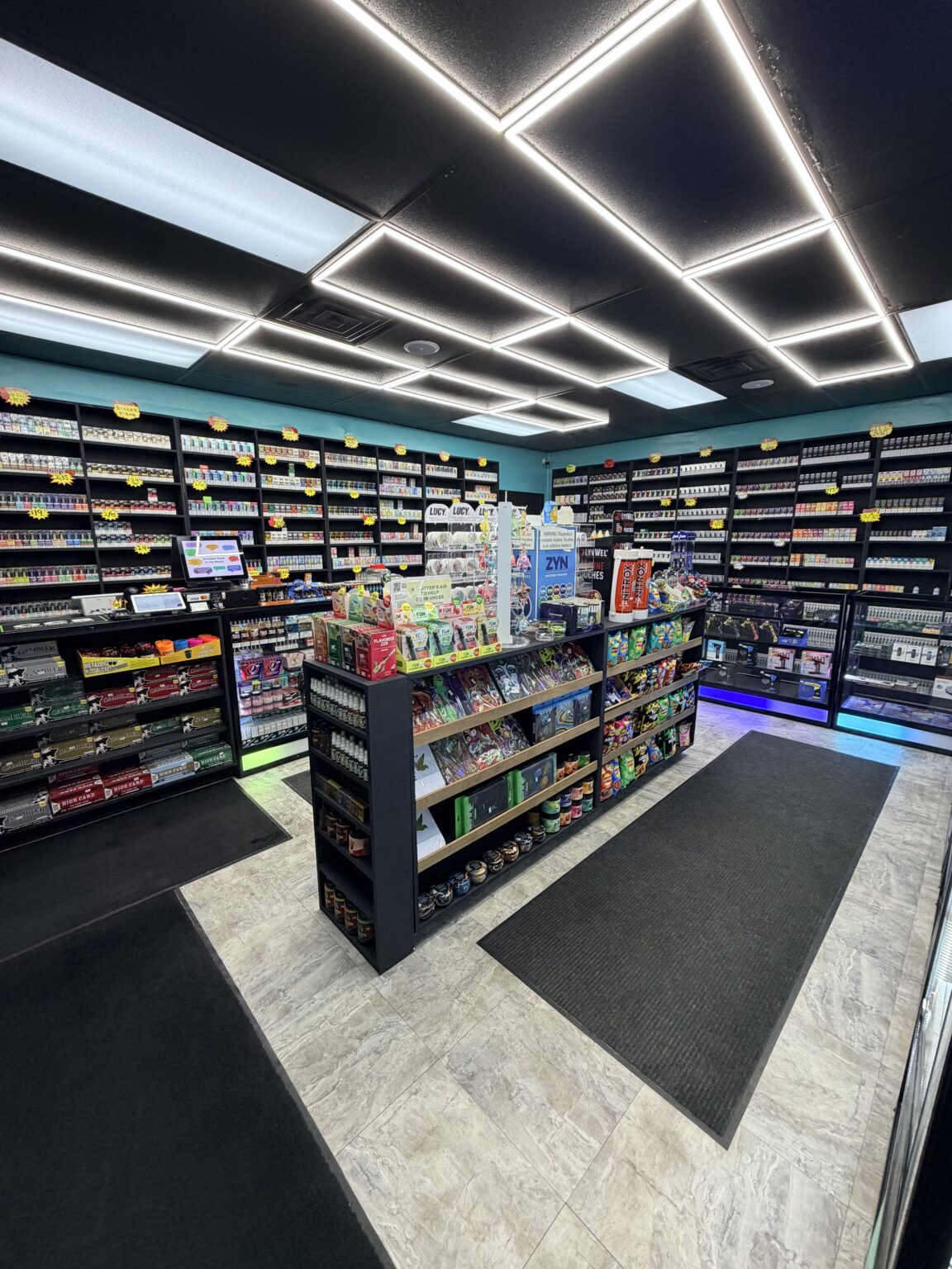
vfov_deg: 102.1
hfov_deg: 85.7
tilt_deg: -10.9
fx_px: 513
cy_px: 634
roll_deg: -0.2
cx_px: 476
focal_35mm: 14
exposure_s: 1/120
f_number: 2.2
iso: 160
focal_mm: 2.22
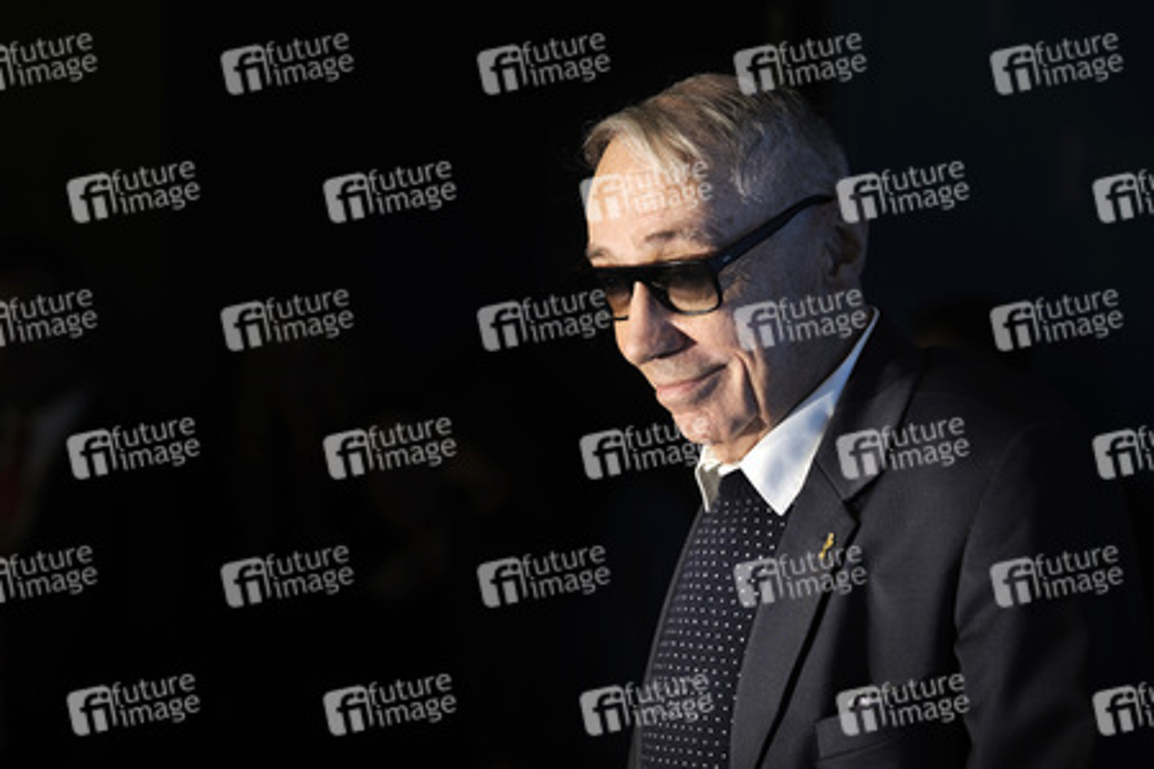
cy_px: 384
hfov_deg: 14.7
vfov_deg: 9.8
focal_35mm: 140
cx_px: 577
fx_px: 4487
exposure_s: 1/320
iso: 200
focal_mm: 140
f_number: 5
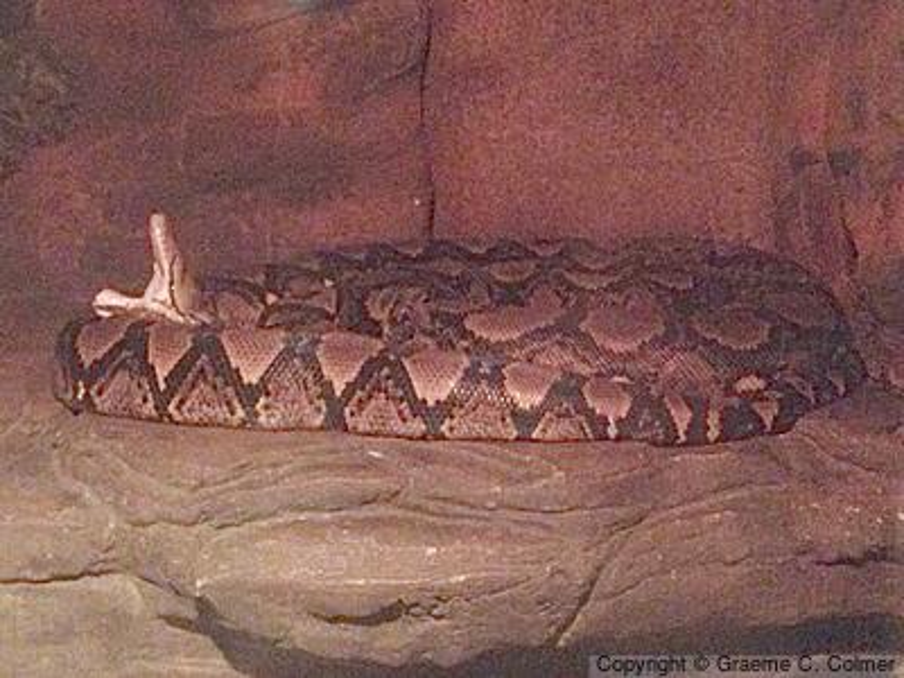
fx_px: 914
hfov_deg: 52.6
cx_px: 452
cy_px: 339
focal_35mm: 35
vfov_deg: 40.7
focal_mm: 4.28
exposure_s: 1/15
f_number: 2.4
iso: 800
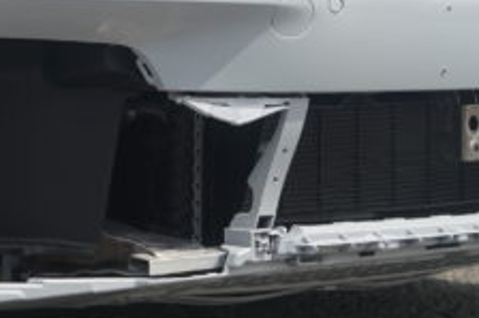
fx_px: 2127
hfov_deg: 12.2
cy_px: -44
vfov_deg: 8.5
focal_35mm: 160
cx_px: -265
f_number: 5.6
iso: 100
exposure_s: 1/200
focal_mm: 35
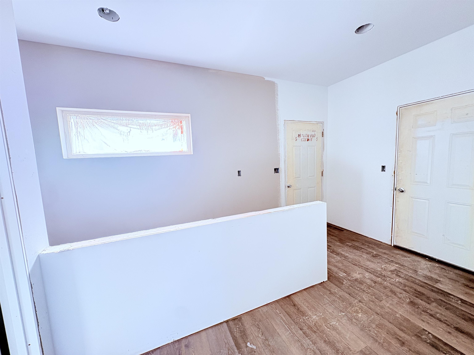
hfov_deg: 102.1
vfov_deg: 85.7
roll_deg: +2.8
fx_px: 192
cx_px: 237
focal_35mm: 14
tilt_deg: -5.6
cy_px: 178
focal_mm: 2.22
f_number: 2.2
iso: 160
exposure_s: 1/99
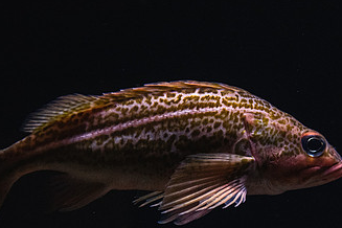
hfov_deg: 16.5
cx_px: 199
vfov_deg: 11.0
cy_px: 163
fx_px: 1178
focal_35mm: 124
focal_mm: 70
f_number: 3.5
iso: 8000
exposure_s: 1/250
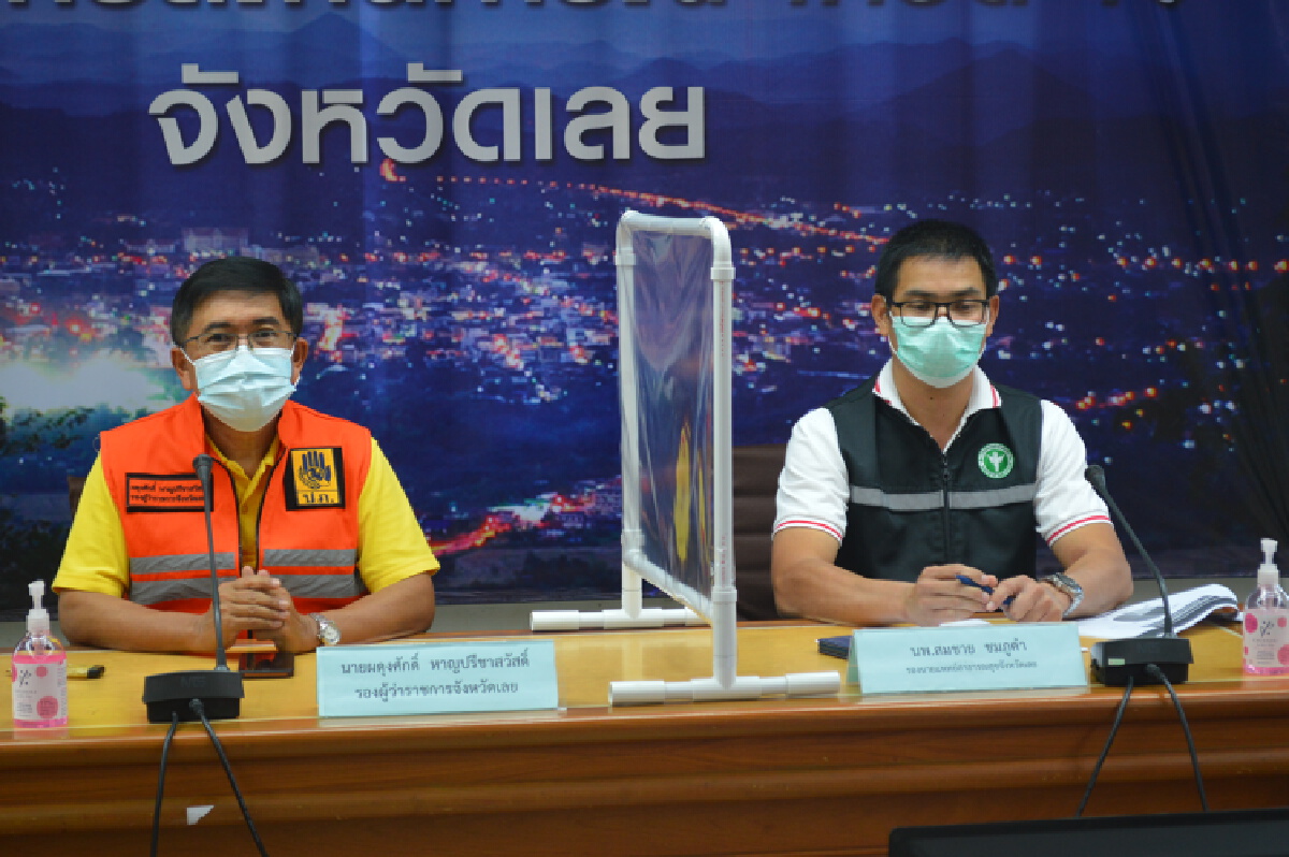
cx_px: 644
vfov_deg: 16.5
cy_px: 428
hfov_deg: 24.6
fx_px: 2951
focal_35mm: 82
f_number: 5.6
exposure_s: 1/15
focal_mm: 55
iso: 450
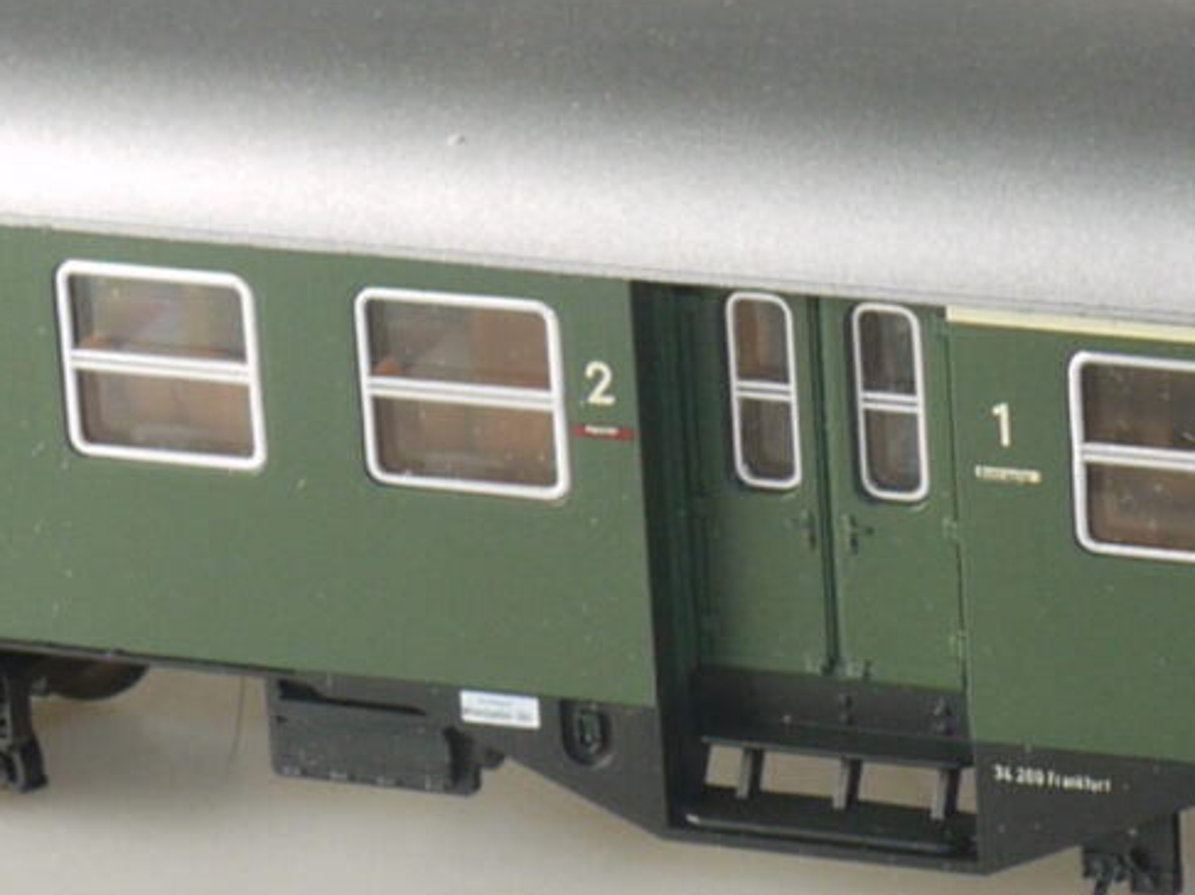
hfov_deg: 7.2
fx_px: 9454
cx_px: 779
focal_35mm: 274
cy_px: 420
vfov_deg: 5.4
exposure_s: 1/13
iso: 100
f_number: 11
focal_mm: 23
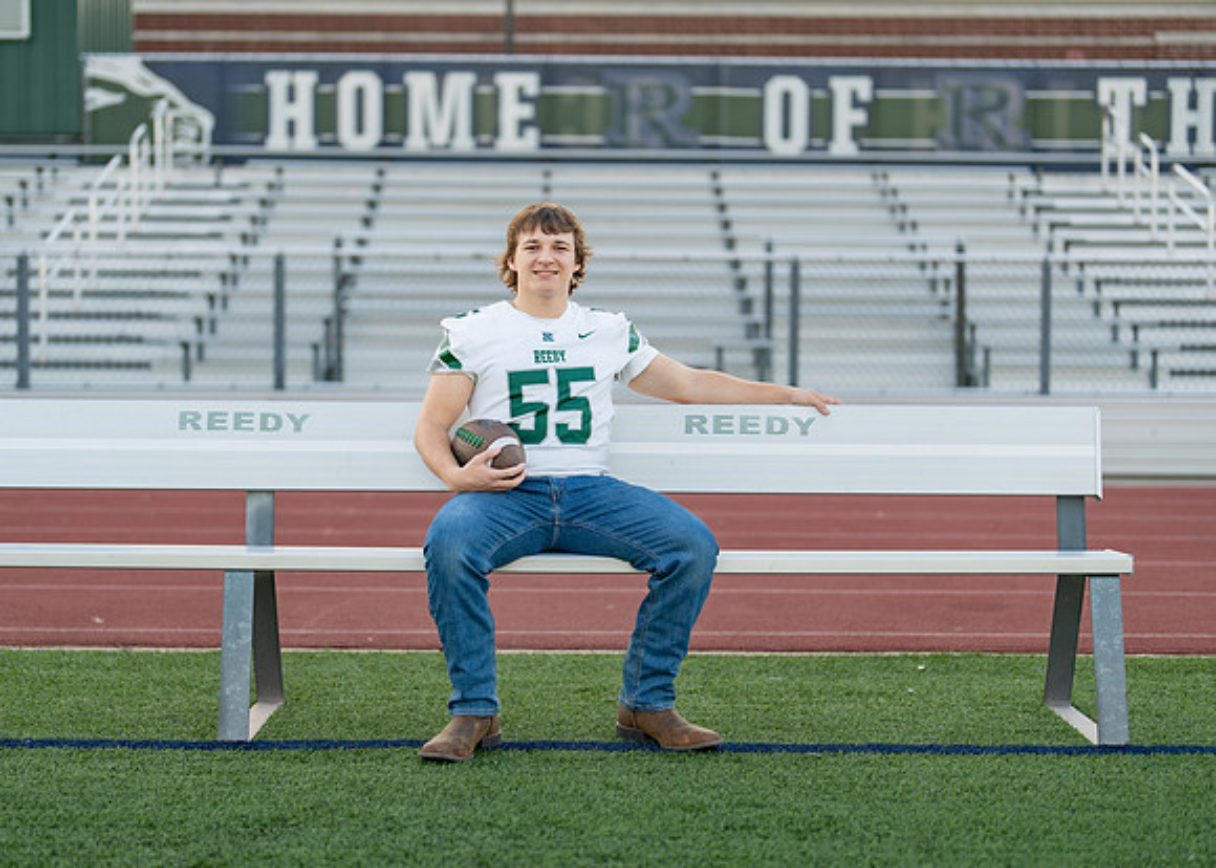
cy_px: 425
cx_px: 560
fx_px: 2087
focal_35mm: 60
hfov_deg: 32.5
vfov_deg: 23.5
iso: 100
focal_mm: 50
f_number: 1.2
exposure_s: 1/800
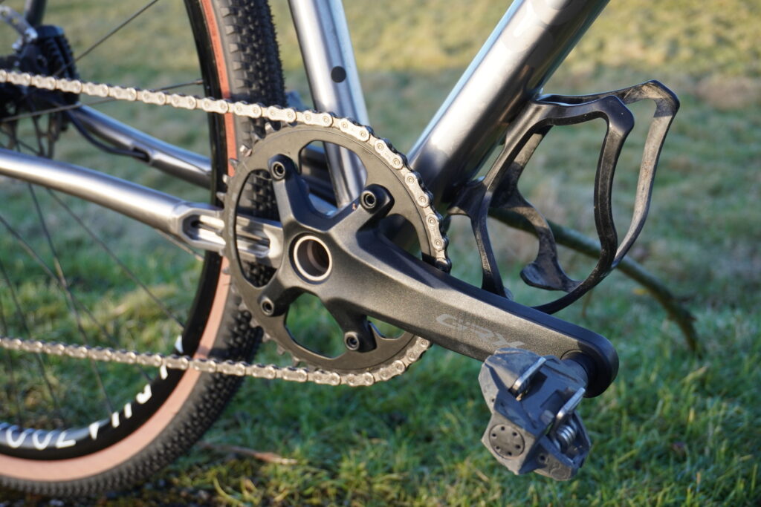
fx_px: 983
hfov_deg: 42.3
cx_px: 380
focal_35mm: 46
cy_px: 254
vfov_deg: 29.0
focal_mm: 31
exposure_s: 1/160
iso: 250
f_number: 5
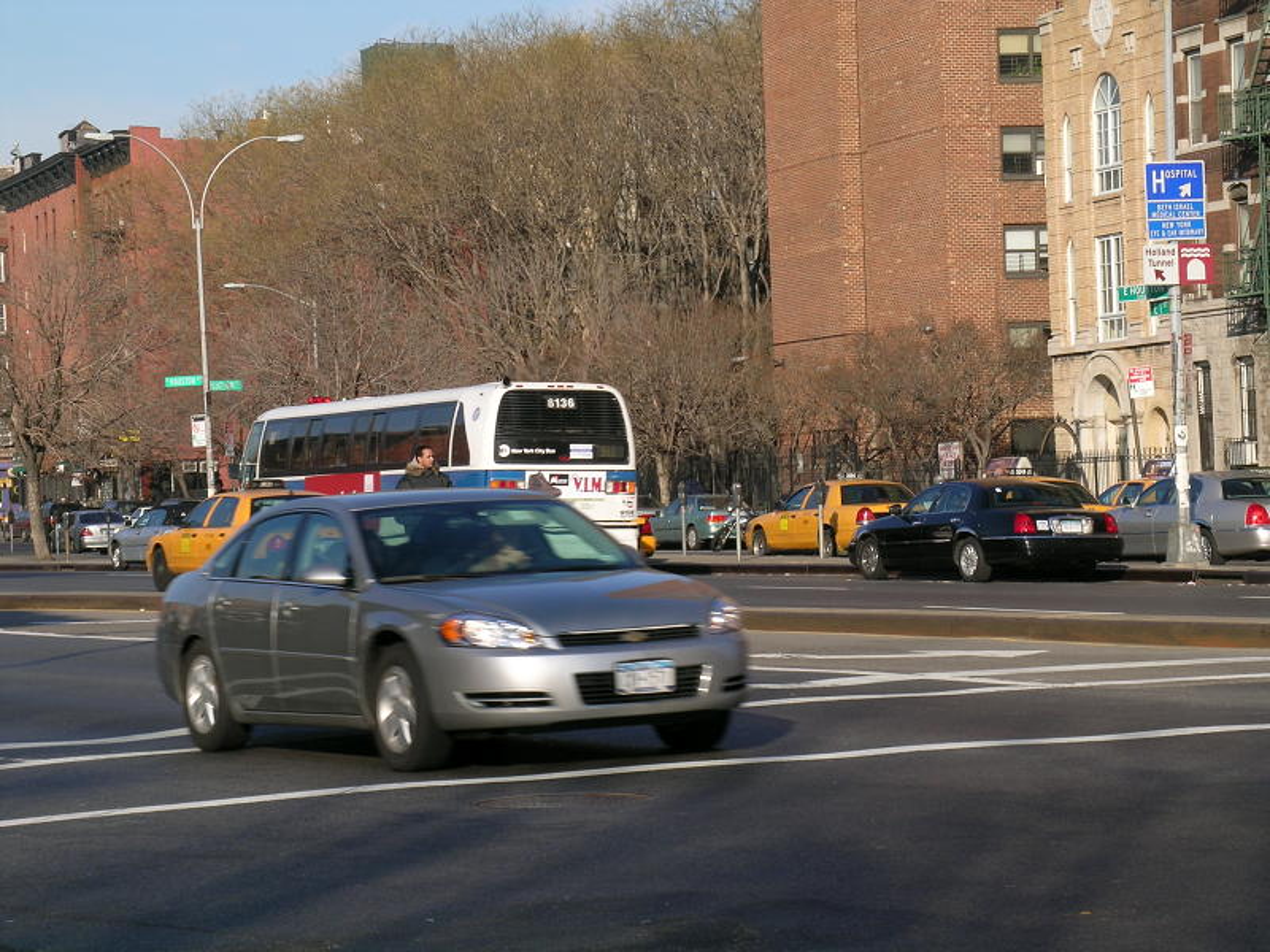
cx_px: 635
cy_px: 476
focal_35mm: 116
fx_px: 4256
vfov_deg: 12.8
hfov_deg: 17.0
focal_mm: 24
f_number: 7.3
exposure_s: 1/167
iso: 50
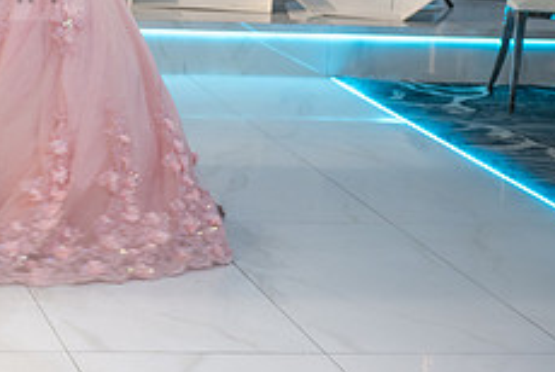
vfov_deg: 10.8
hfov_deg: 15.6
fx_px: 1945
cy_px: -37
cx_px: -121
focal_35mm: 126
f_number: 3.5
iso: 640
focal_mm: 50
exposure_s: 1/160
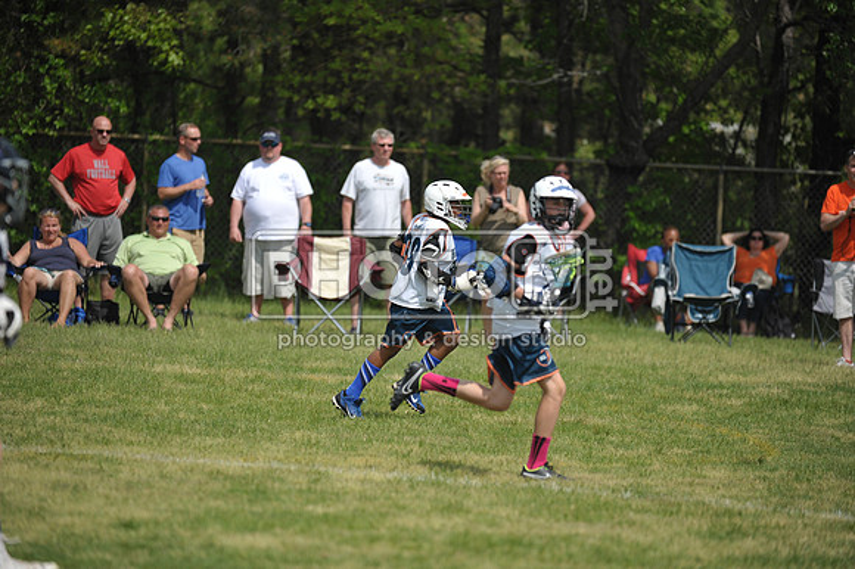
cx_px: 428
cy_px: 284
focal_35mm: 280
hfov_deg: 7.4
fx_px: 6646
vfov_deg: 4.9
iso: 640
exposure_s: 1/5000
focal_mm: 280
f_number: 4
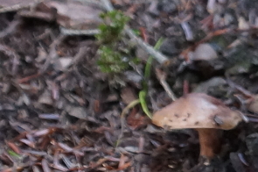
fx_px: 923
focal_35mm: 129
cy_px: -45
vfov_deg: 10.4
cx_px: 367
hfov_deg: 14.9
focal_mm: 18
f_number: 4
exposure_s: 1/60
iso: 1000
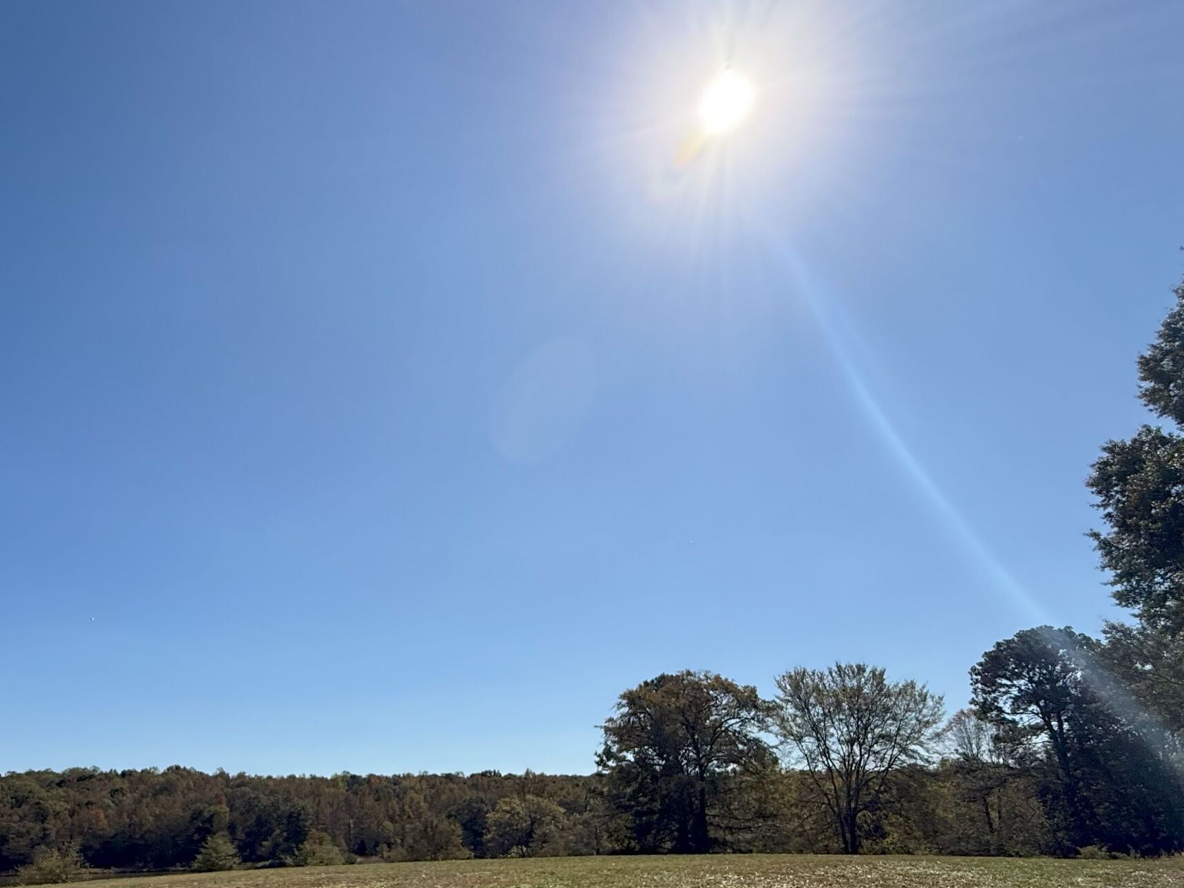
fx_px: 855
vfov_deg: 53.0
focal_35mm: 25
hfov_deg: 67.3
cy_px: 640
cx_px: 386
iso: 50
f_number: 2.2
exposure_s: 1/4425
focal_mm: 2.22
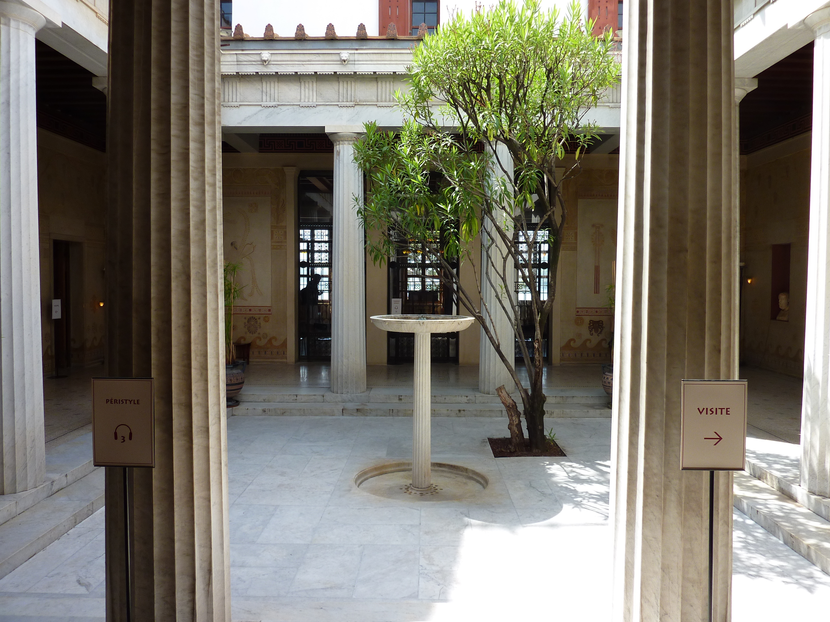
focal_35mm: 25
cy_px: 311
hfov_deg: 69.4
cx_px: 415
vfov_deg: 54.9
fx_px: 599
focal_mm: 4.1
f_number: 4
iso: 80
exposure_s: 1/160
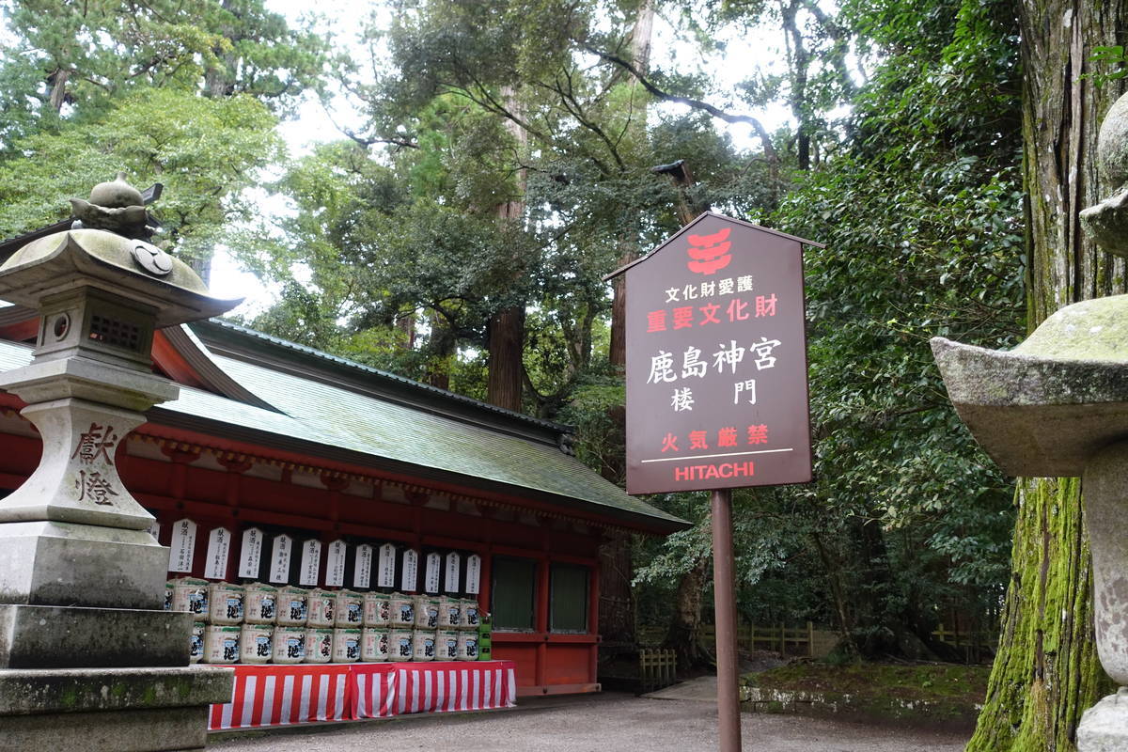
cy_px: 376
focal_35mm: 33
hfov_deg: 57.2
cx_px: 564
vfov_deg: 40.0
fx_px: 1034
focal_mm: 12.2
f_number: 2.8
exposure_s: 1/250
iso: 500
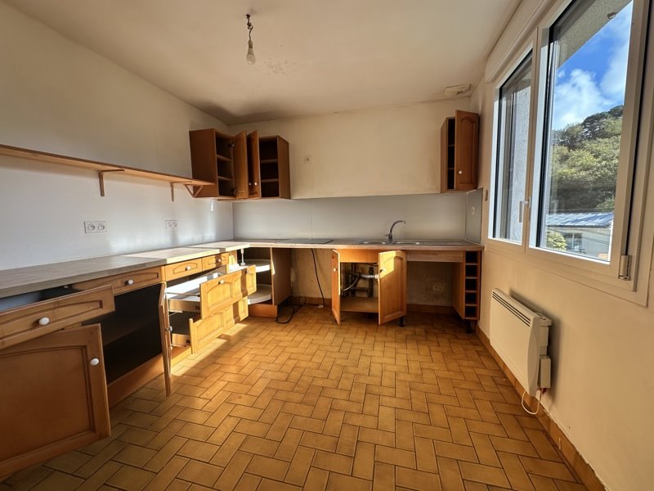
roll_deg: +1.0
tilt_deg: -6.0
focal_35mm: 14
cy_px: 246
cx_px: 327
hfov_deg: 102.1
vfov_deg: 85.7
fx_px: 265
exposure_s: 1/205
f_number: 2.2
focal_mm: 2.22
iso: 40
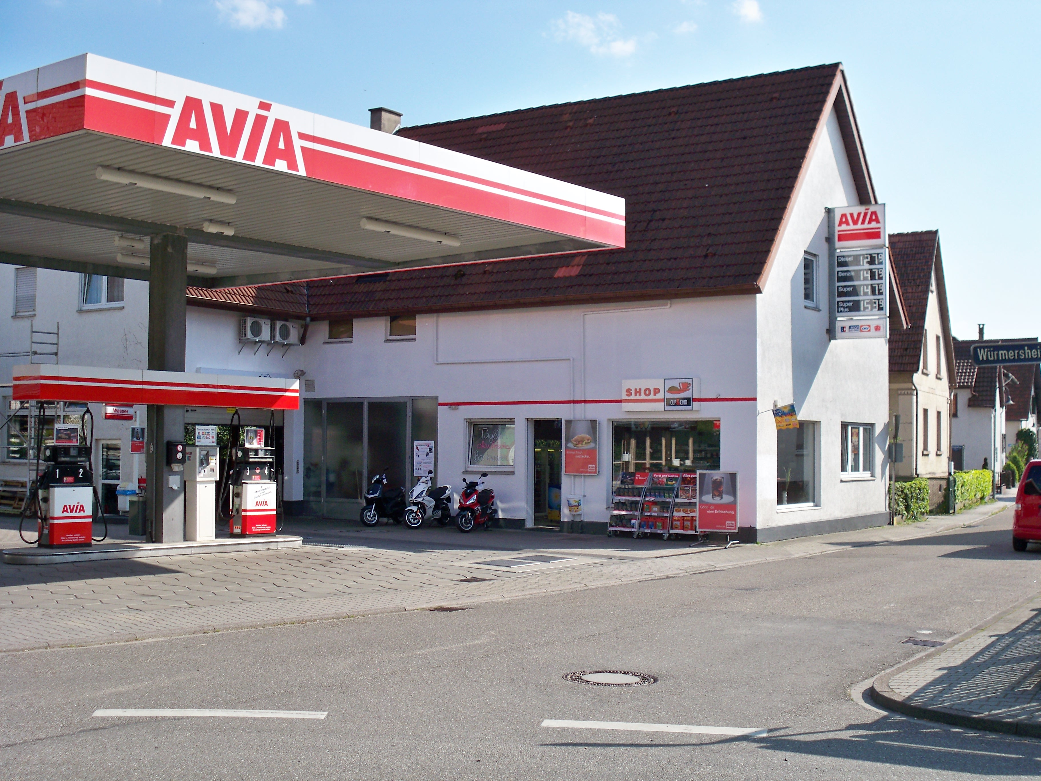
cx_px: 520
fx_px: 1323
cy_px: 390
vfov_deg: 32.9
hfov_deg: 42.9
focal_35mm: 44
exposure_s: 1/640
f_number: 3.5
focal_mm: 7.8
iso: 80
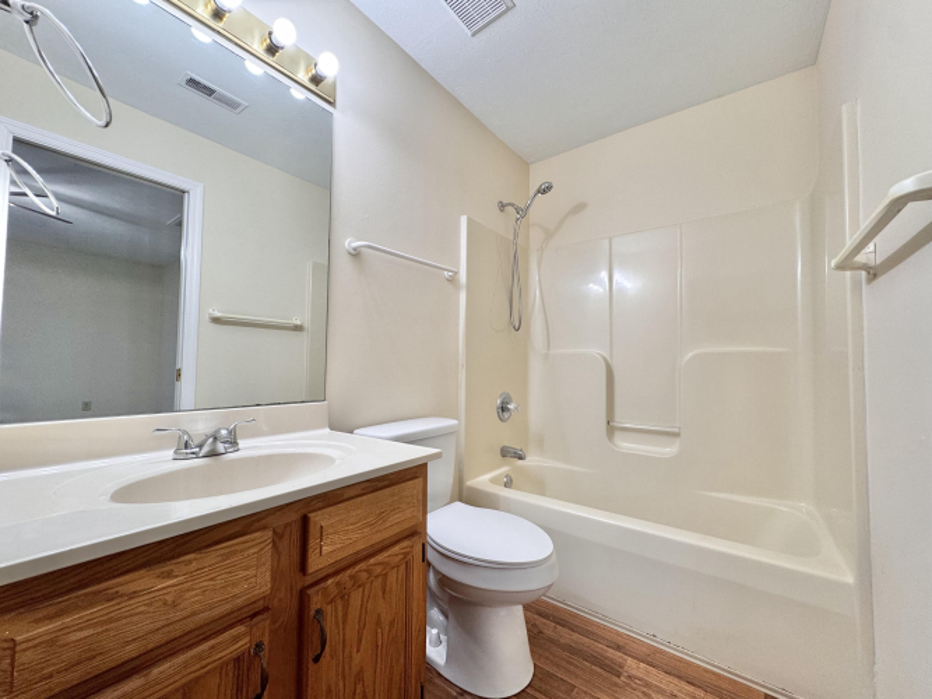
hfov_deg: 102.1
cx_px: 466
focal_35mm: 14
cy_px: 350
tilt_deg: +2.0
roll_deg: -1.0
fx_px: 377
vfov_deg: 85.7
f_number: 2.2
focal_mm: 2.22
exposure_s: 1/120
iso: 100
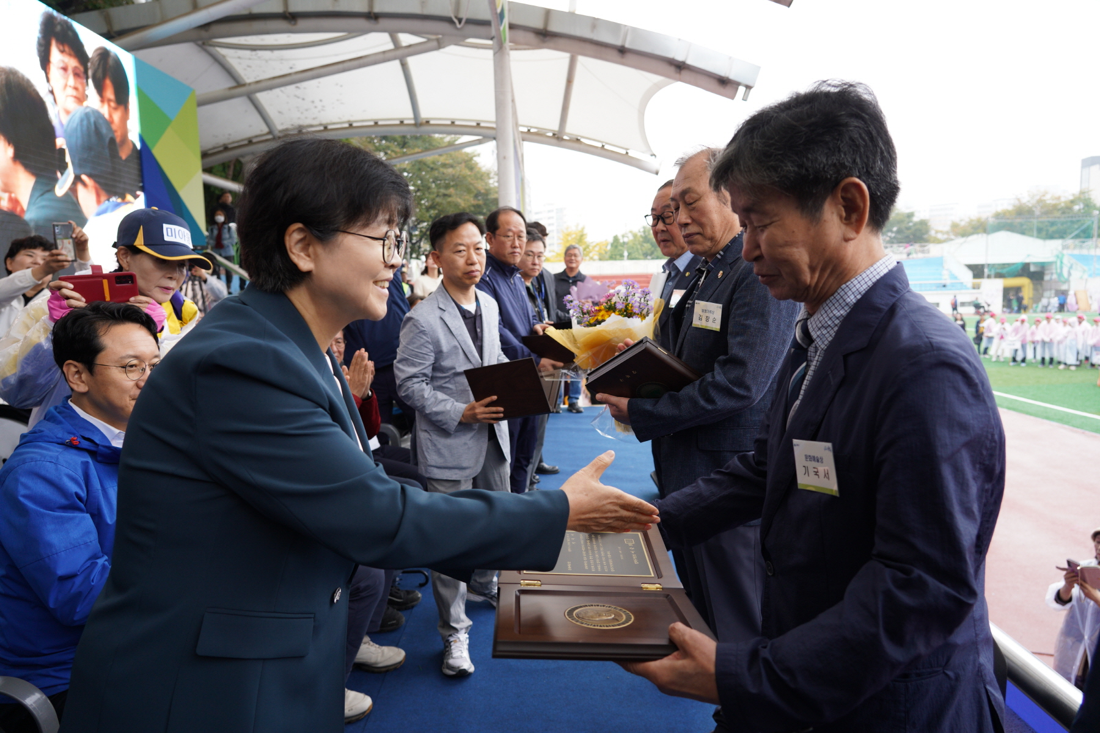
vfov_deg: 53.1
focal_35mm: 24
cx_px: 550
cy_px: 366
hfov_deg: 73.7
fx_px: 733
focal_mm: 24
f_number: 4.5
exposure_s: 1/125
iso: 500
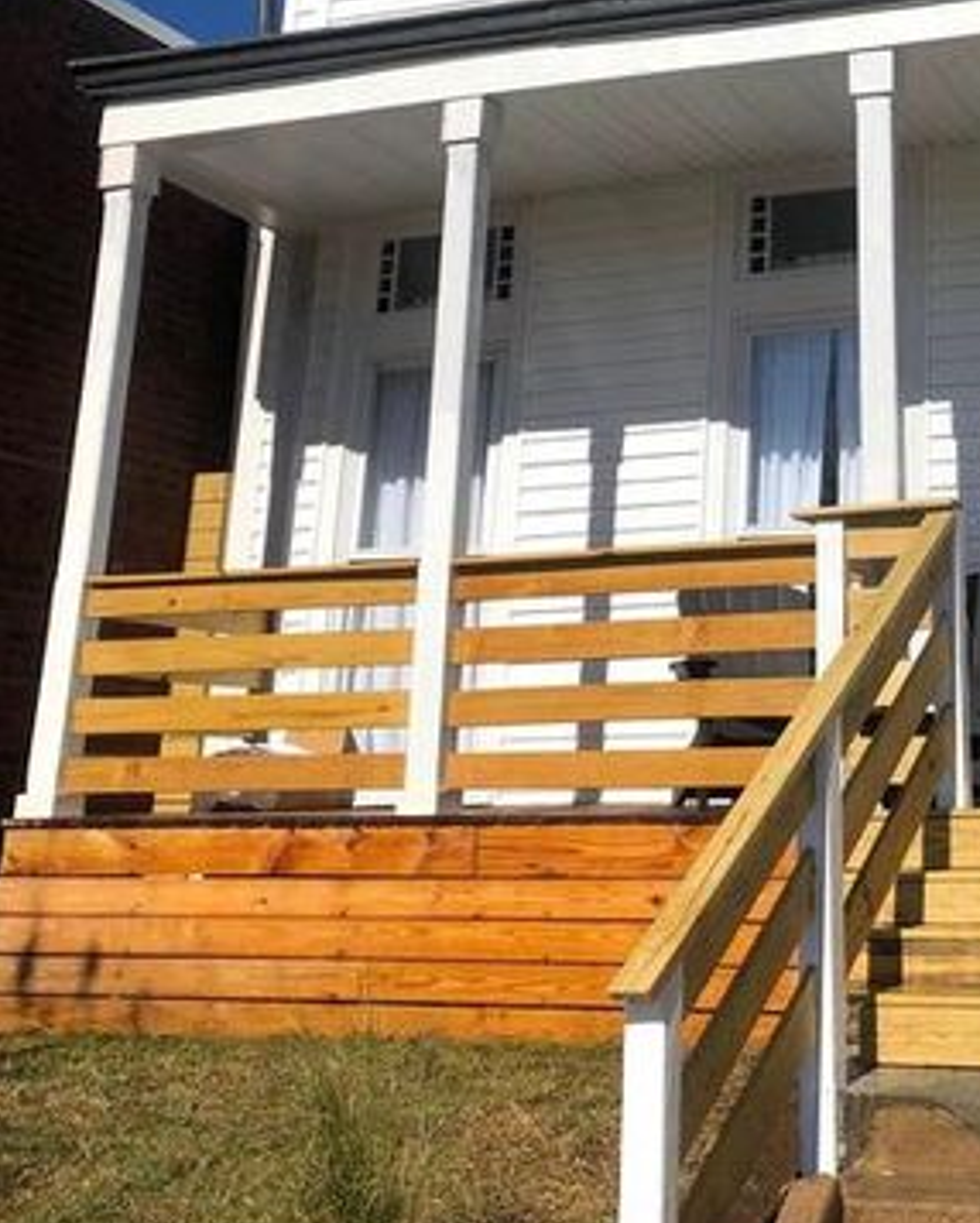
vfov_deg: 35.3
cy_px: 218
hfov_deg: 28.7
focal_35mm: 51
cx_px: 850
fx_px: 1847
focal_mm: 3.99
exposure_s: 1/6897
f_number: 1.8
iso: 20
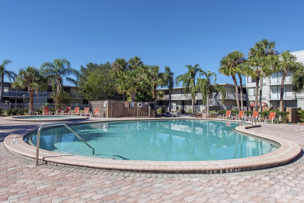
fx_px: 169
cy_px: 102
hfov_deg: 84.0
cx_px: 152
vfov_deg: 62.0
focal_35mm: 20
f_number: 11
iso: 400
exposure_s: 1/500
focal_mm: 20
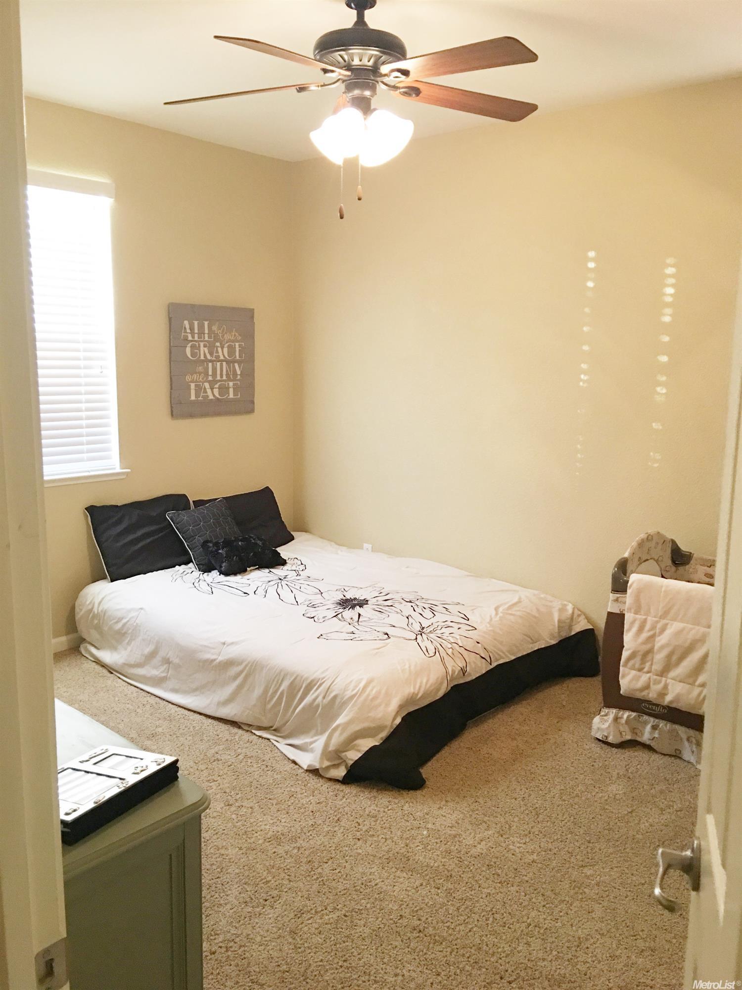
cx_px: 371
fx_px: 829
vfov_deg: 61.7
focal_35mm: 29
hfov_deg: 48.2
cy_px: 495
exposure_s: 1/15
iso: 100
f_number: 2.2
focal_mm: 4.15
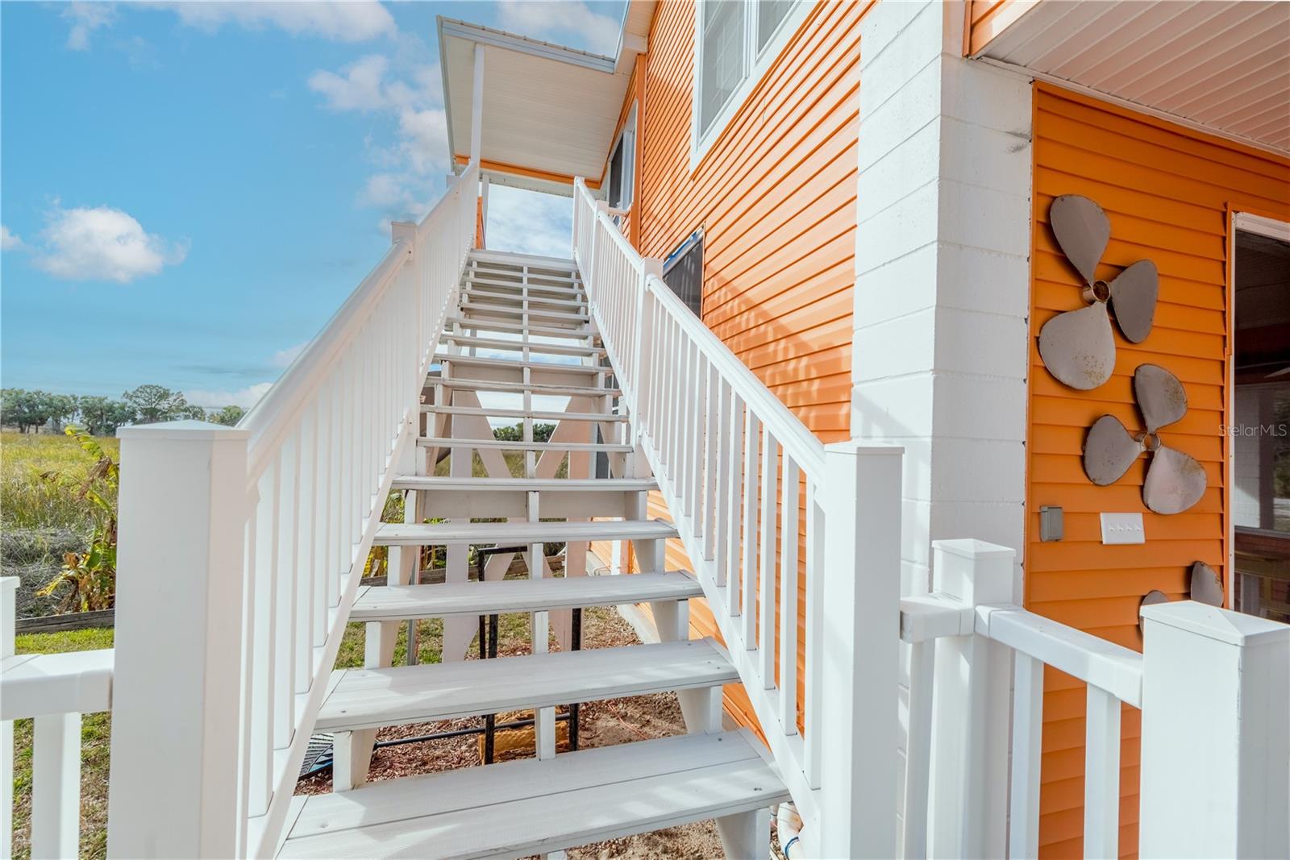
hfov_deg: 104.2
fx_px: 502
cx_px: 645
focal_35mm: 14
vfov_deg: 81.2
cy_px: 430
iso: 250
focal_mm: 14
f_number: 8
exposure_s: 1/8000
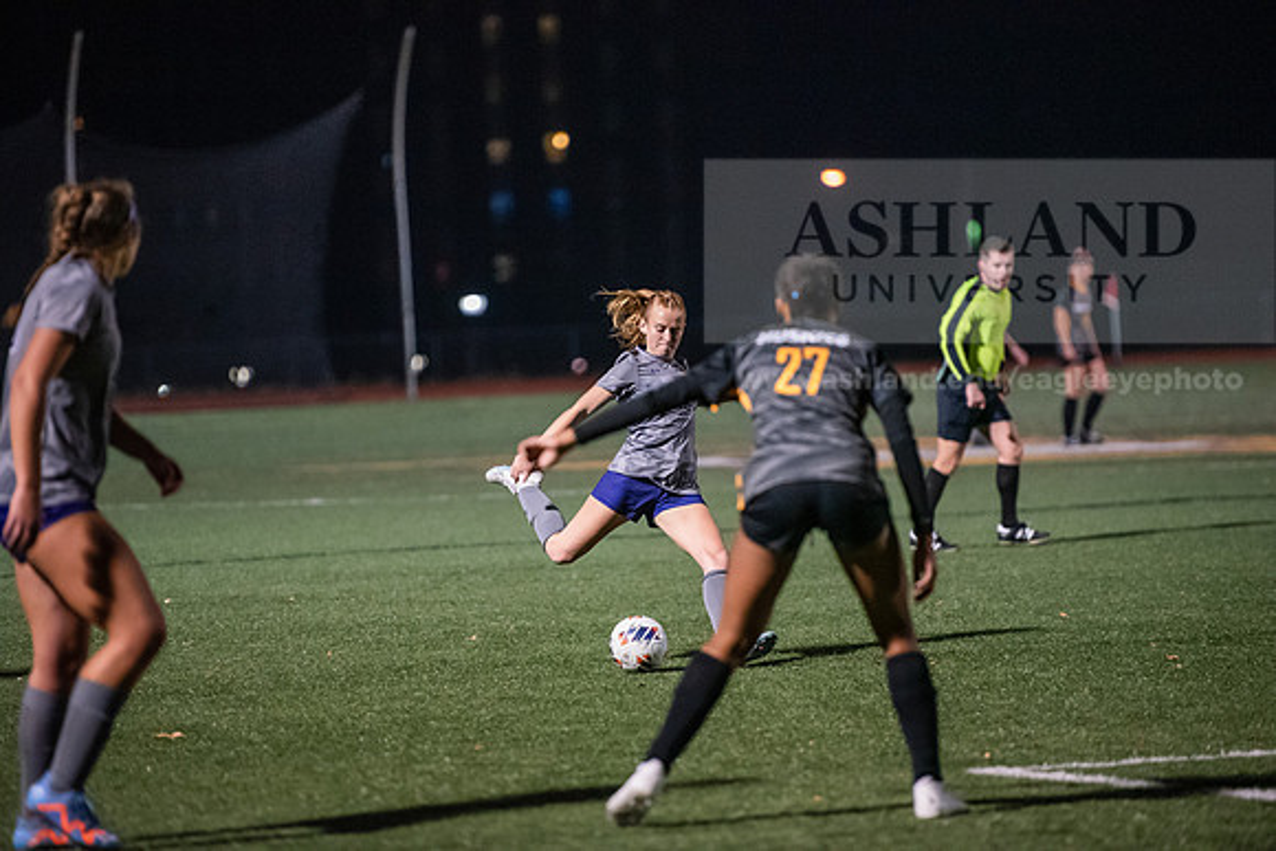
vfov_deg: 6.9
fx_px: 7090
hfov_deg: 10.3
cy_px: 426
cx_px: 638
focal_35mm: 200
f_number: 2.8
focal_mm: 200
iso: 8000
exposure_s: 1/1000
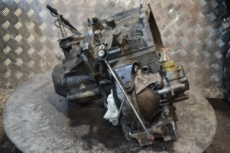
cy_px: 76
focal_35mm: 45
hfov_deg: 43.6
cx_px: 115
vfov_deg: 29.9
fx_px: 287
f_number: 5
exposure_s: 1/100
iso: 3200
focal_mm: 30
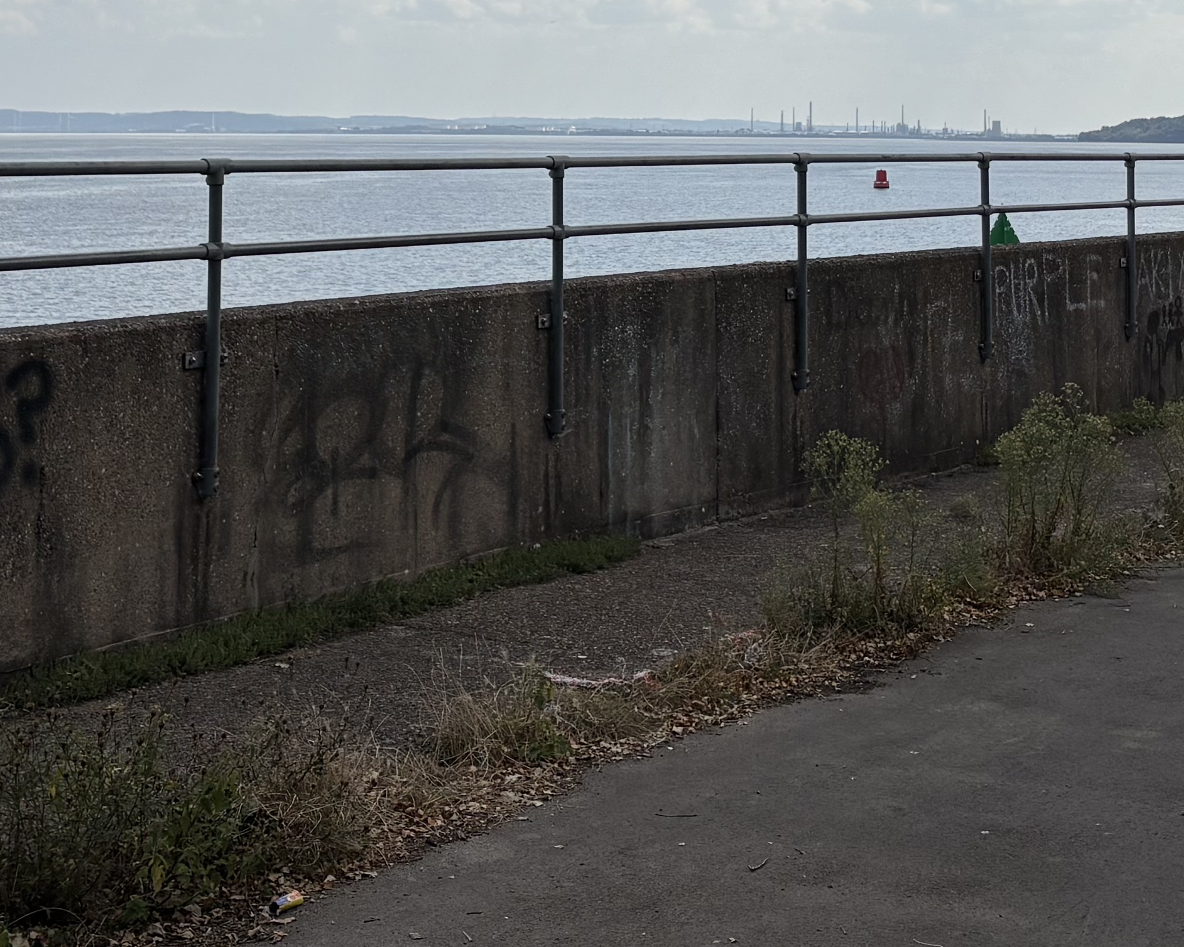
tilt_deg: +2.1
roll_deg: -0.7
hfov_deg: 26.1
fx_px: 2558
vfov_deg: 20.3
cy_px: -10
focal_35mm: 73
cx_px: 570
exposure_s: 1/8850
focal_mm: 5.96
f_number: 1.6
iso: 50
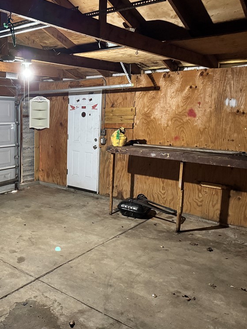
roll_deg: +0.5
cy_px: 160
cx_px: 42
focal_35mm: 33
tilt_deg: -8.4
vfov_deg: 55.3
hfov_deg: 40.8
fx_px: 314
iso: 1000
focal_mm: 6.76
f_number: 1.78
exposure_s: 1/40
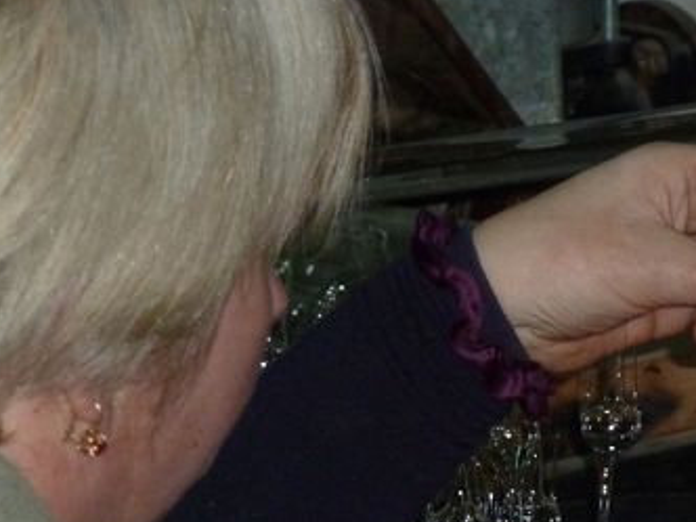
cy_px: 379
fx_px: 7057
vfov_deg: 4.2
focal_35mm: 351
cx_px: 637
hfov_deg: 5.6
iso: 400
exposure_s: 1/50
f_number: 4.5
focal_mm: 29.9
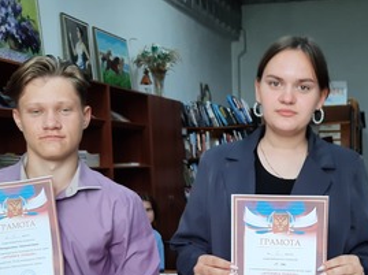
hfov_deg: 32.7
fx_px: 616
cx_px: 268
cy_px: 240
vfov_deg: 24.5
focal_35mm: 58
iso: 64
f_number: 1.7
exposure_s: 1/50
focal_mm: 3.93
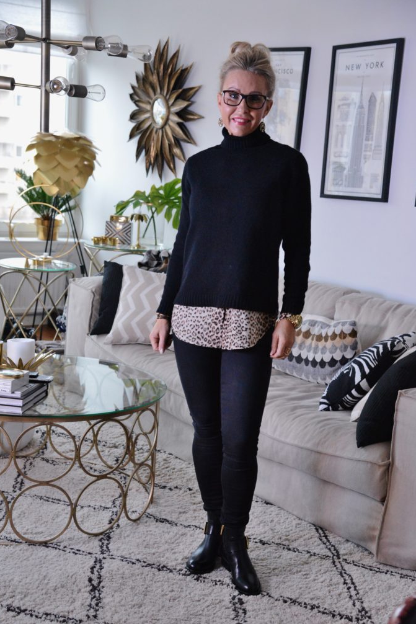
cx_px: 206
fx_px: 970
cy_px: 317
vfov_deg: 35.6
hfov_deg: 24.2
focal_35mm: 56
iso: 6400
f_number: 5
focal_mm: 55
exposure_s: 1/8
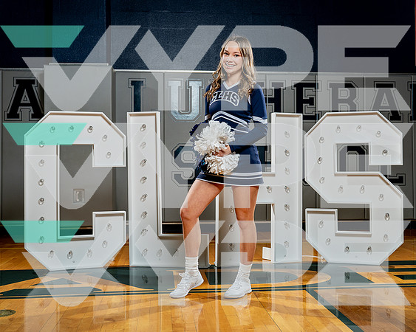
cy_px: 151
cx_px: 216
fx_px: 558
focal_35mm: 45
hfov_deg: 40.9
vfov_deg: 33.2
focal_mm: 36
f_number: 5.6
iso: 250
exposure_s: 1/250
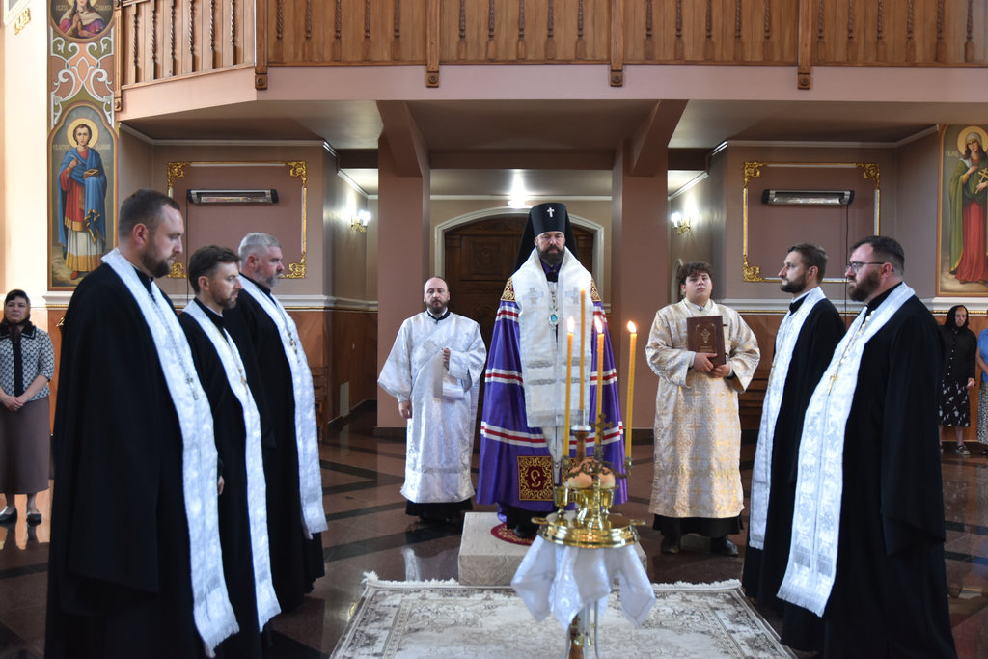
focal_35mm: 36
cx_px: 494
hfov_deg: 53.1
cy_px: 330
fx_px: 988
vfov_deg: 36.9
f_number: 3.8
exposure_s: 1/40
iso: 720
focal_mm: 24
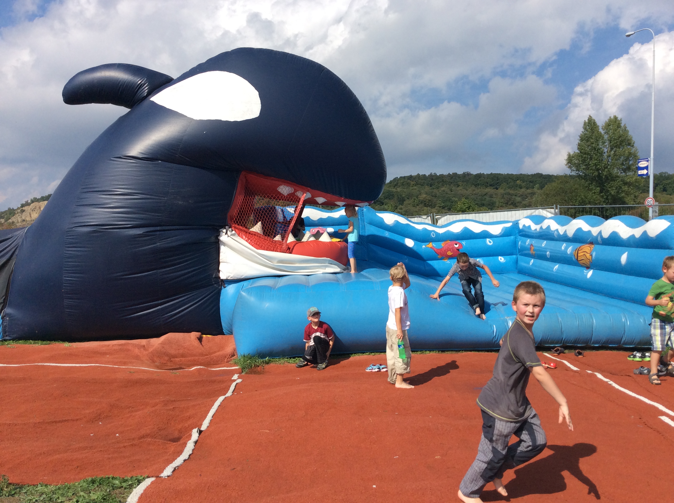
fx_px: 642
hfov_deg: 55.4
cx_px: 337
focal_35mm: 33
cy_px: 252
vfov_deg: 42.8
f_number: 2.4
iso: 32
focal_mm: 3.3
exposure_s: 1/1972
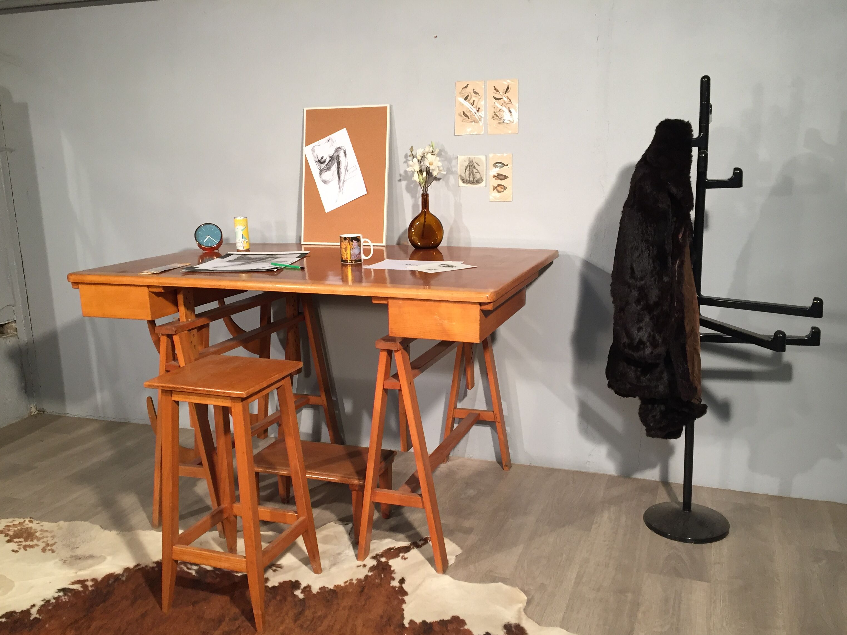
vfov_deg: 45.4
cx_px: 436
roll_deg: +0.2
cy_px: 335
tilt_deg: -12.1
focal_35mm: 31
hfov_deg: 58.3
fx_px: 759
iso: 125
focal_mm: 4.15
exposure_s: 1/33
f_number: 2.2
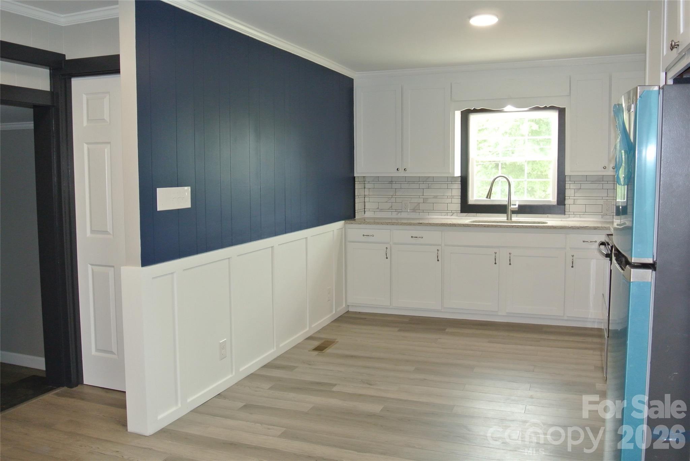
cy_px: 230
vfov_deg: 42.4
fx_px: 595
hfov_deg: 60.2
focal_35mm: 31
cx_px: 345
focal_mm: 11.8
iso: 560
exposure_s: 1/60
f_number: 3.8
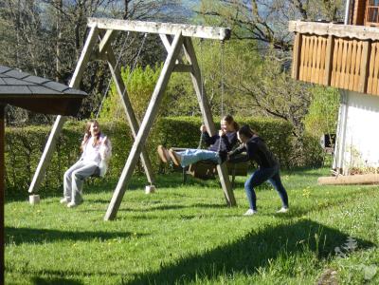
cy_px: 142
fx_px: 909
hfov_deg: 23.6
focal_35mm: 83
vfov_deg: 17.8
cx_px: 190
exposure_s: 1/200
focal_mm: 14.8
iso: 80
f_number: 4.5
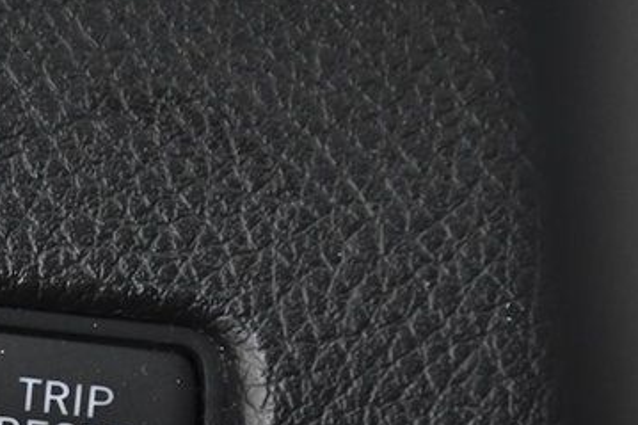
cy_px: 513
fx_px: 7936
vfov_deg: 3.1
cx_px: -52
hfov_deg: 4.6
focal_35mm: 448
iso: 2500
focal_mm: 105
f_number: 5.6
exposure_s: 1/320
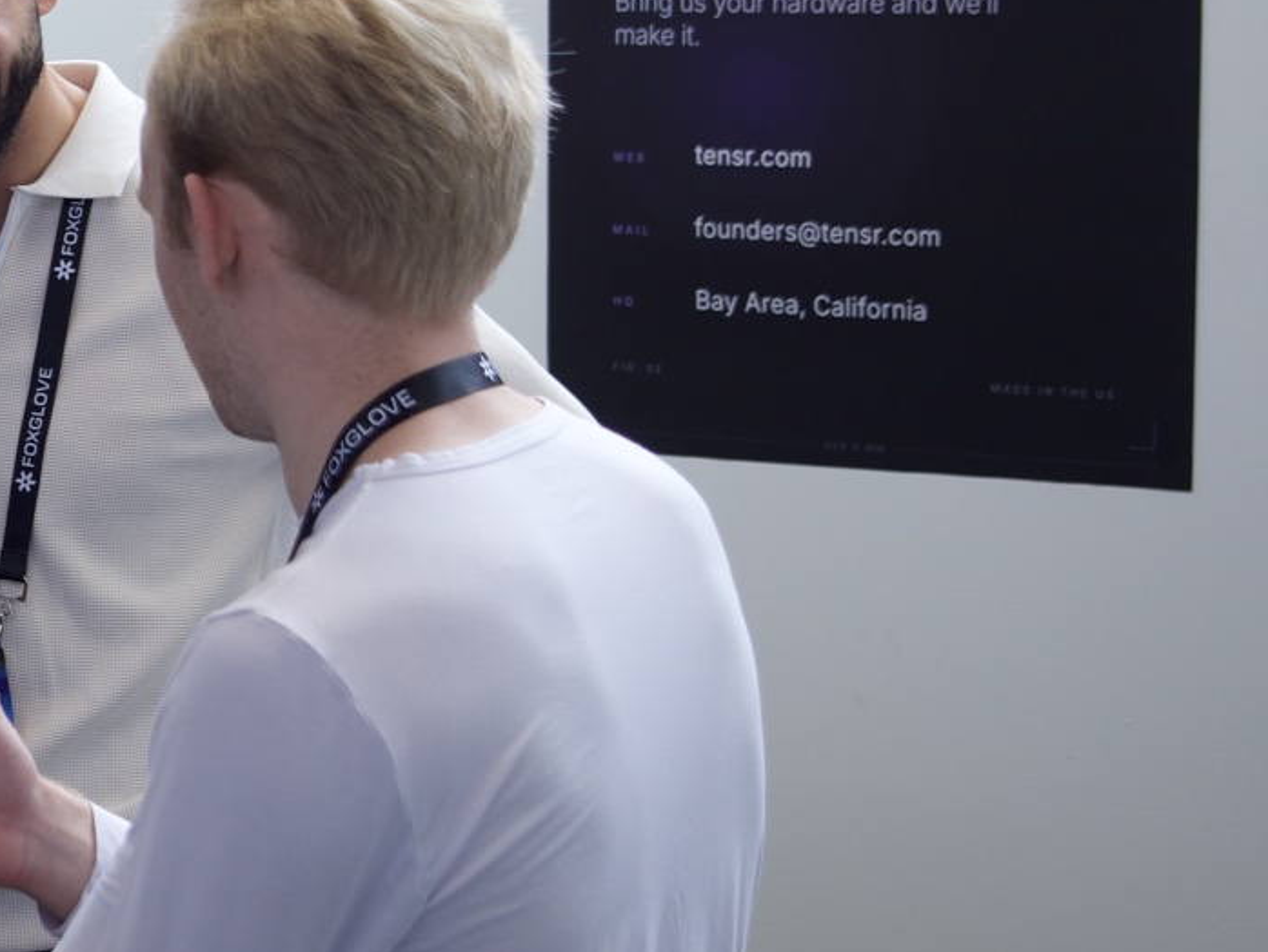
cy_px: 421
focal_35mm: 126
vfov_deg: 11.8
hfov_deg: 15.1
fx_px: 4617
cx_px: -285
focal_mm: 22
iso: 100
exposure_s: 1/160
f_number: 2.2
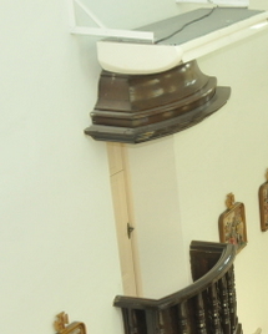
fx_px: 1079
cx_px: 456
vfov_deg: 17.6
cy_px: 199
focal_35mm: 109
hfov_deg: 13.0
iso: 1000
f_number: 7.1
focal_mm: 26
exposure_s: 1/60
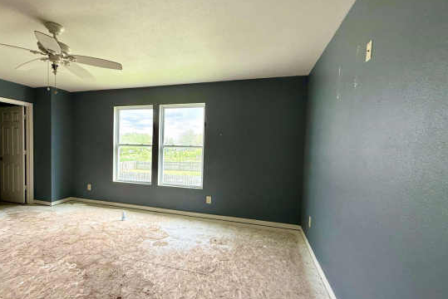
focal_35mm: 18
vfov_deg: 67.4
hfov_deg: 89.2
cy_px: 157
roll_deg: -1.3
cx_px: 187
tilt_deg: -5.6
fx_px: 224
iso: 80
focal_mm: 2.22
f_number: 2.2
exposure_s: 1/99
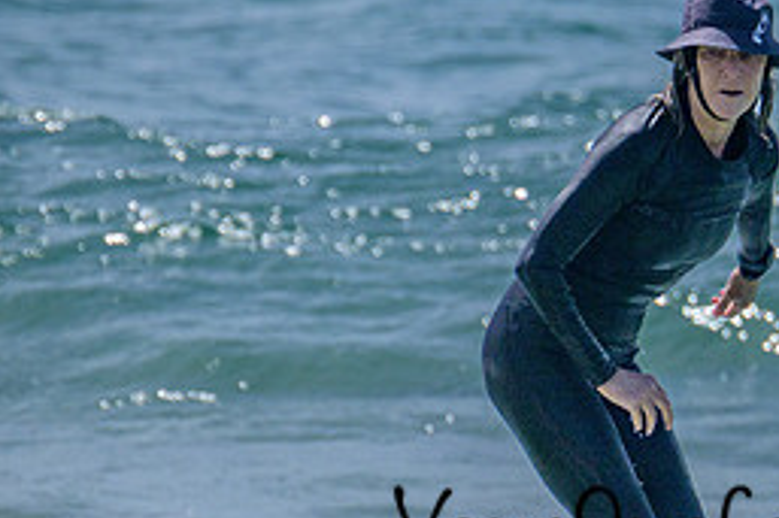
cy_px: 604
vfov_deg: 0.7
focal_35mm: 1836
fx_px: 39702
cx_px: 960
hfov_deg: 1.1
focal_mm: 600
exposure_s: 1/2000
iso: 500
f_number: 11
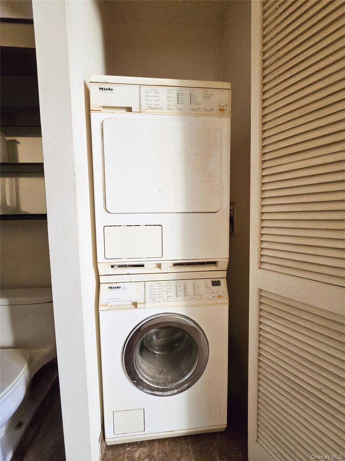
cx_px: 172
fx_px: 173
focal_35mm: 13
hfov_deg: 89.9
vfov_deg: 106.2
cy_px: 230
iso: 320
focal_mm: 2.2
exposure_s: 1/60
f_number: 2.2
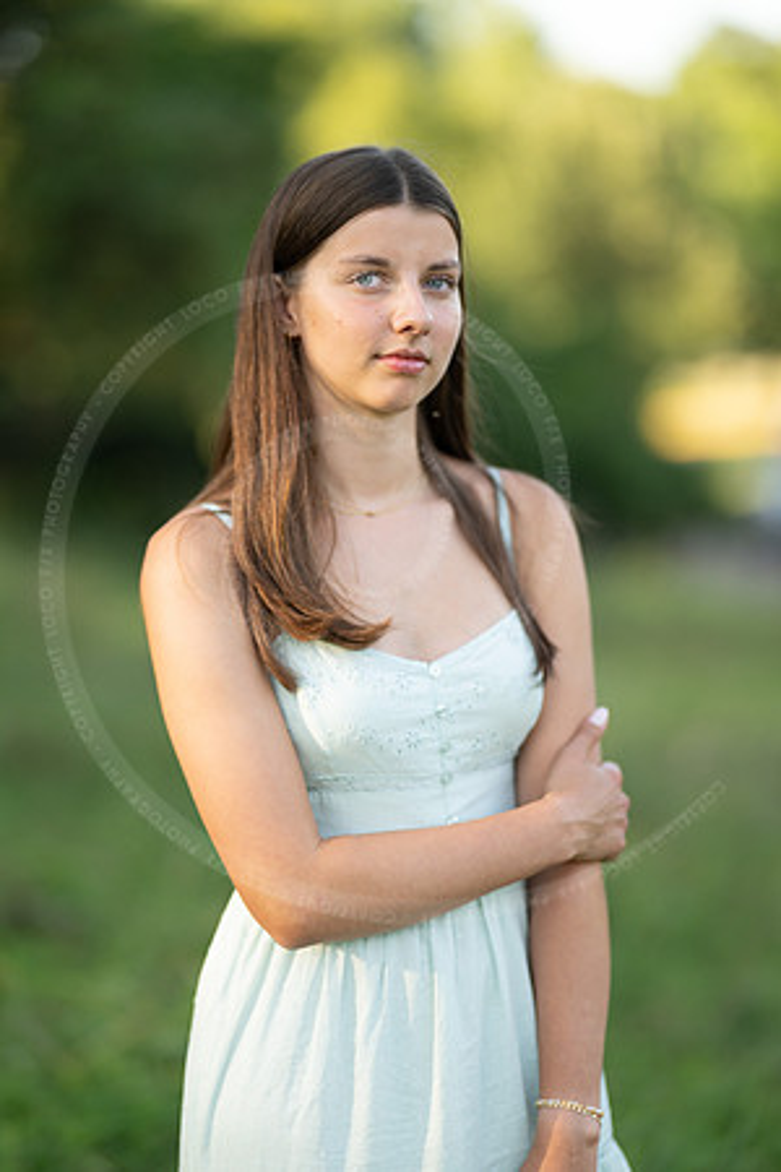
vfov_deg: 23.9
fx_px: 2766
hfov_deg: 16.1
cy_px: 586
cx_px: 390
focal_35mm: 85
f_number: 1.3
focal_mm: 85
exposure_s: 1/1600
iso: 200
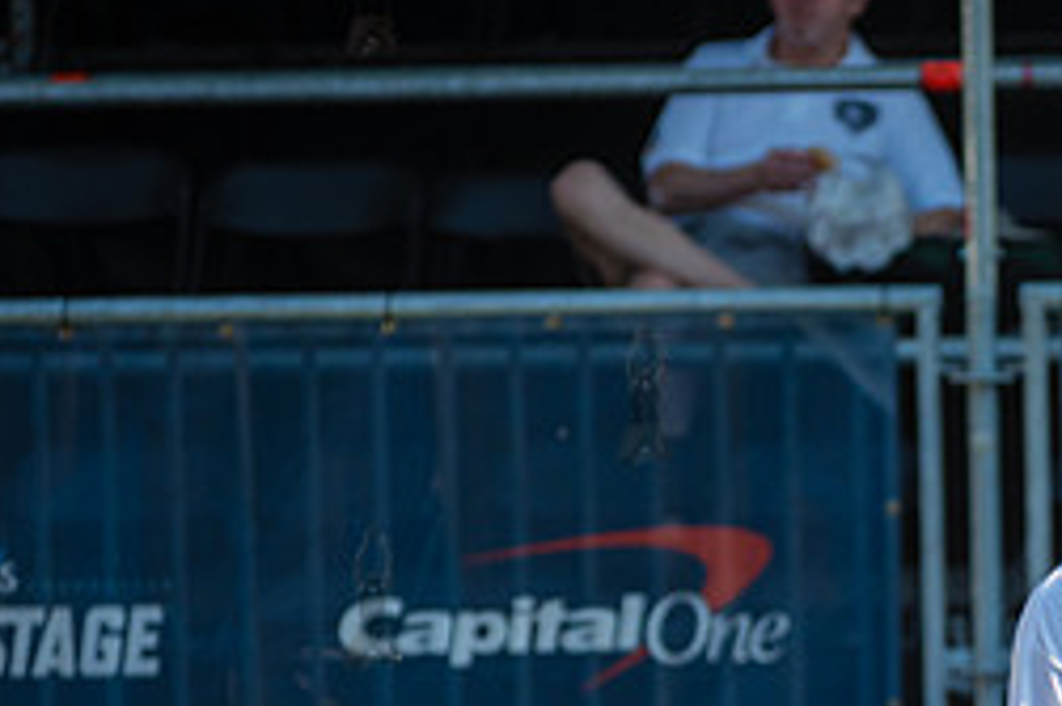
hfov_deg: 4.4
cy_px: 594
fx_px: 13649
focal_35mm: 463
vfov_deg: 3.0
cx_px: 1189
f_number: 4.5
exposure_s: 1/1250
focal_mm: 200
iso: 400
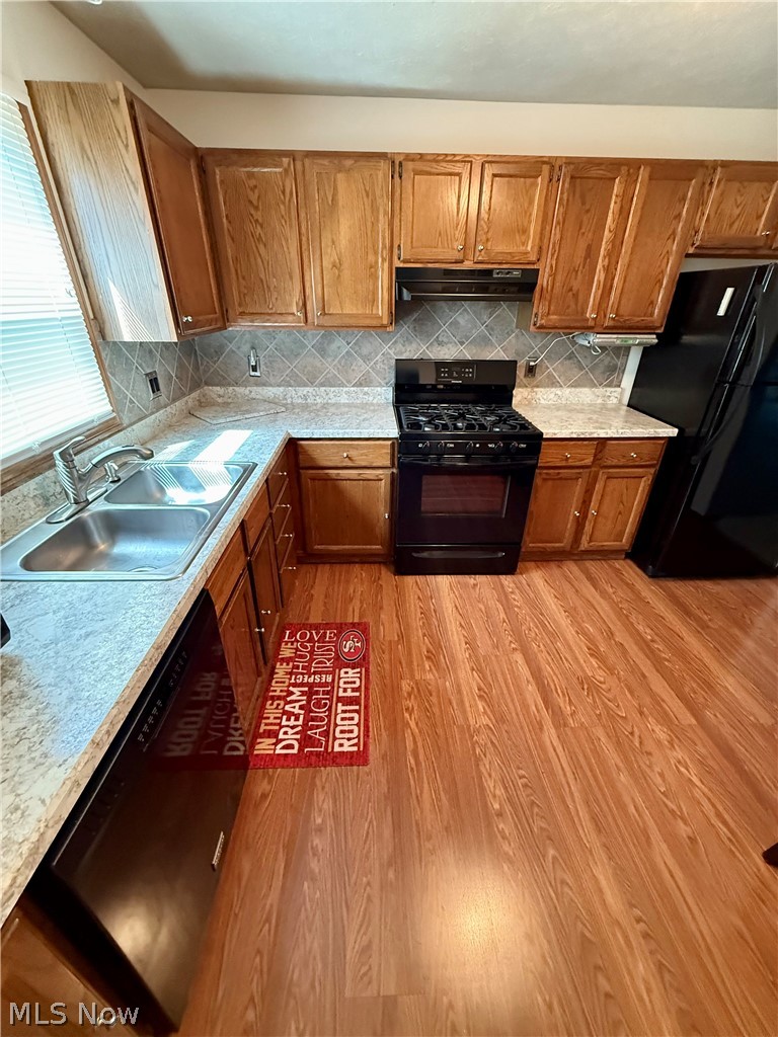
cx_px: 389
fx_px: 420
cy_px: 518
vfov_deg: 102.1
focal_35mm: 14
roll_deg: -2.0
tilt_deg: -28.7
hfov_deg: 85.7
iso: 640
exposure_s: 1/60
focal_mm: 2.22
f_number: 2.2
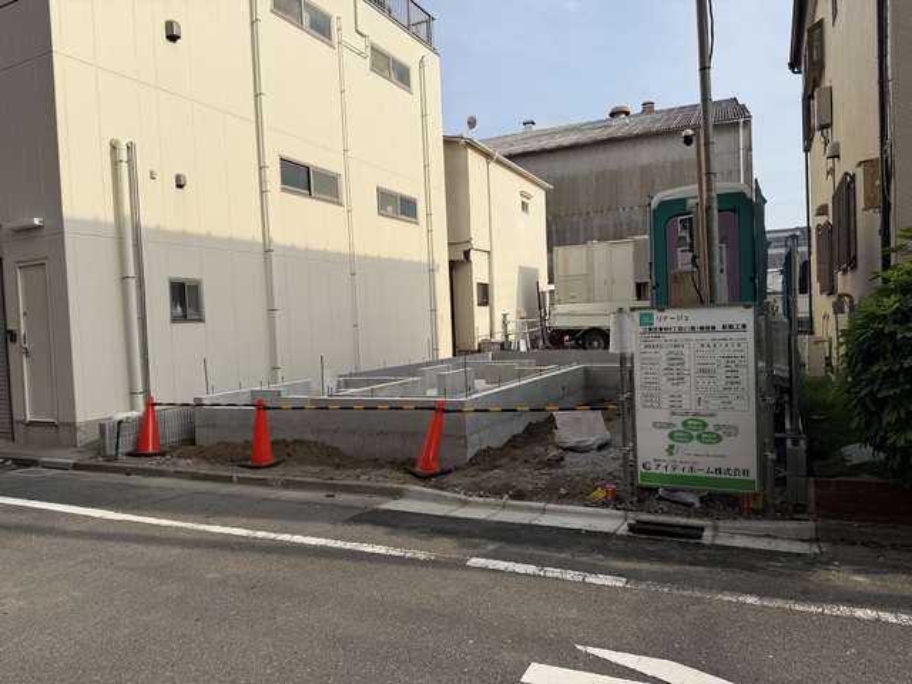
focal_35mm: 24
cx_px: 456
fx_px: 632
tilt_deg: -1.5
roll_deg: +2.5
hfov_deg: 71.6
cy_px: 342
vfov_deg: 56.8
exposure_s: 1/3759
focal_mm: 6.76
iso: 80
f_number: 1.78
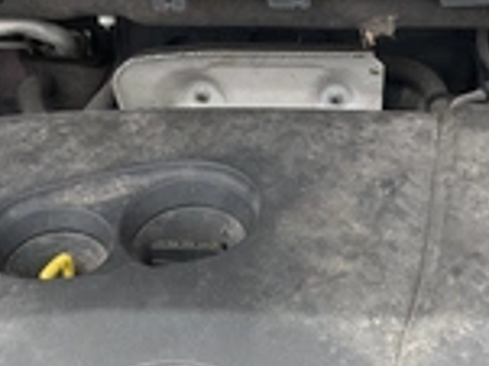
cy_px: 347
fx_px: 1087
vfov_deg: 18.7
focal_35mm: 77
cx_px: 304
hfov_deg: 25.3
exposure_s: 1/446
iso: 25
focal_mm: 3
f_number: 1.8
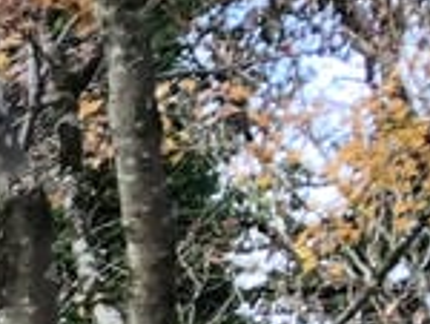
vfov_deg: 5.7
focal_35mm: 224
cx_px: -1095
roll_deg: +1.5
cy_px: 1279
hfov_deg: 7.2
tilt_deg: -3.2
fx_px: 2787
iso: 50
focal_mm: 3.99
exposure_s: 1/120
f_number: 1.8
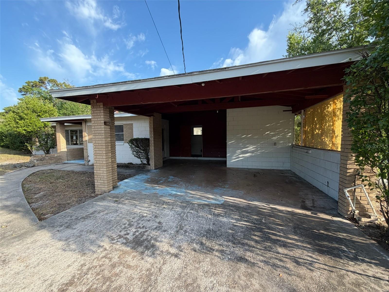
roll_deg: +0.8
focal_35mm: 14
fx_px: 157
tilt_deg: -3.8
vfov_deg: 85.7
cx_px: 194
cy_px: 146
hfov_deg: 102.1
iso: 64
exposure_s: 1/502
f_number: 2.2
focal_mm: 2.22
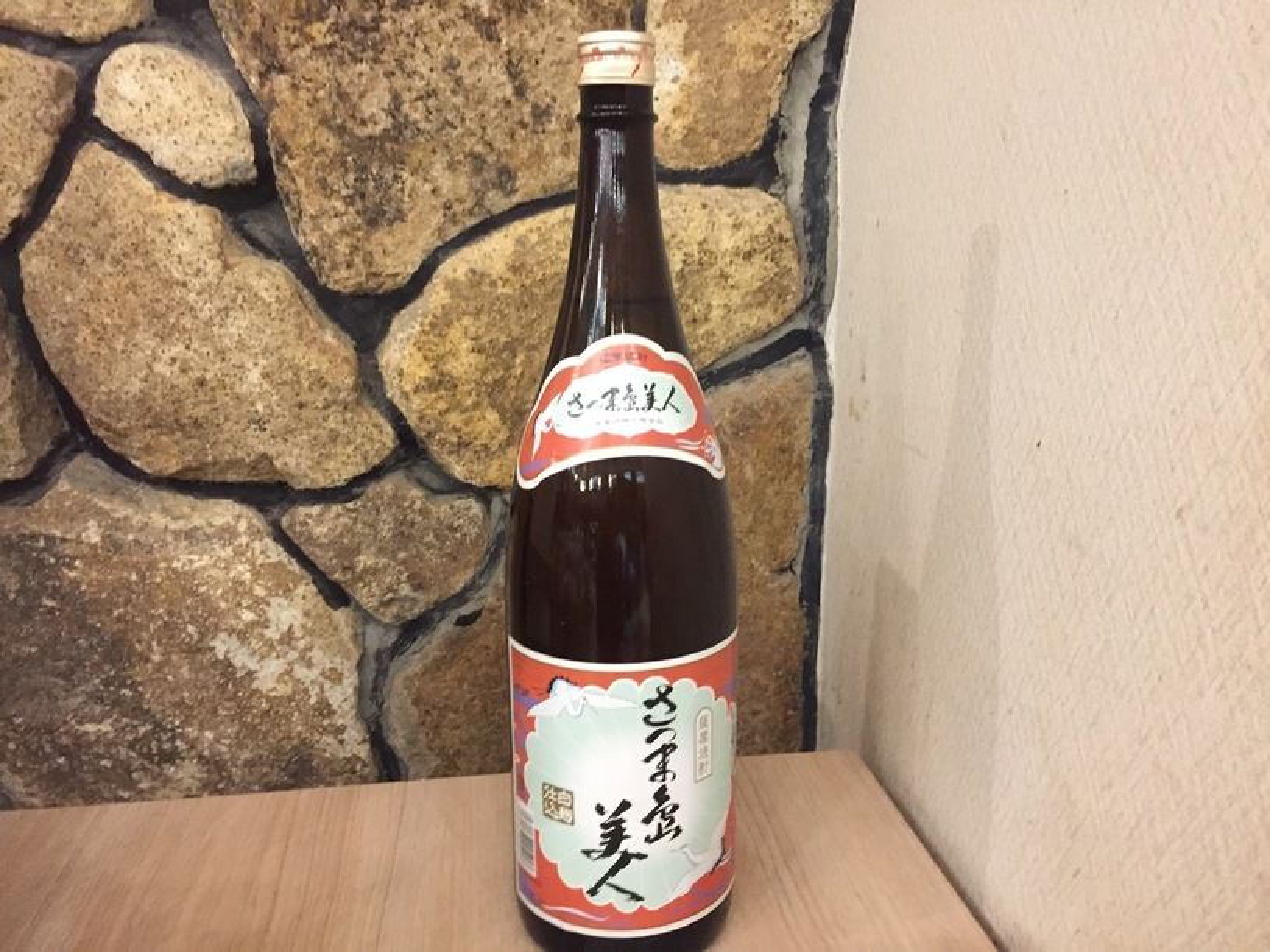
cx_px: 635
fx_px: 1064
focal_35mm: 29
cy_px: 476
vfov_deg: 48.2
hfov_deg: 61.7
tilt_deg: -13.7
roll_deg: -0.9
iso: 320
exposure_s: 1/15
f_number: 2.2
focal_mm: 4.15
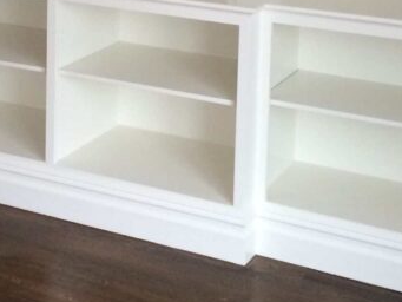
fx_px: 1011
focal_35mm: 87
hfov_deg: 22.2
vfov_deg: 16.3
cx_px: 73
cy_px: -60
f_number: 2.2
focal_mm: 4.15
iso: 64
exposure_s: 1/30
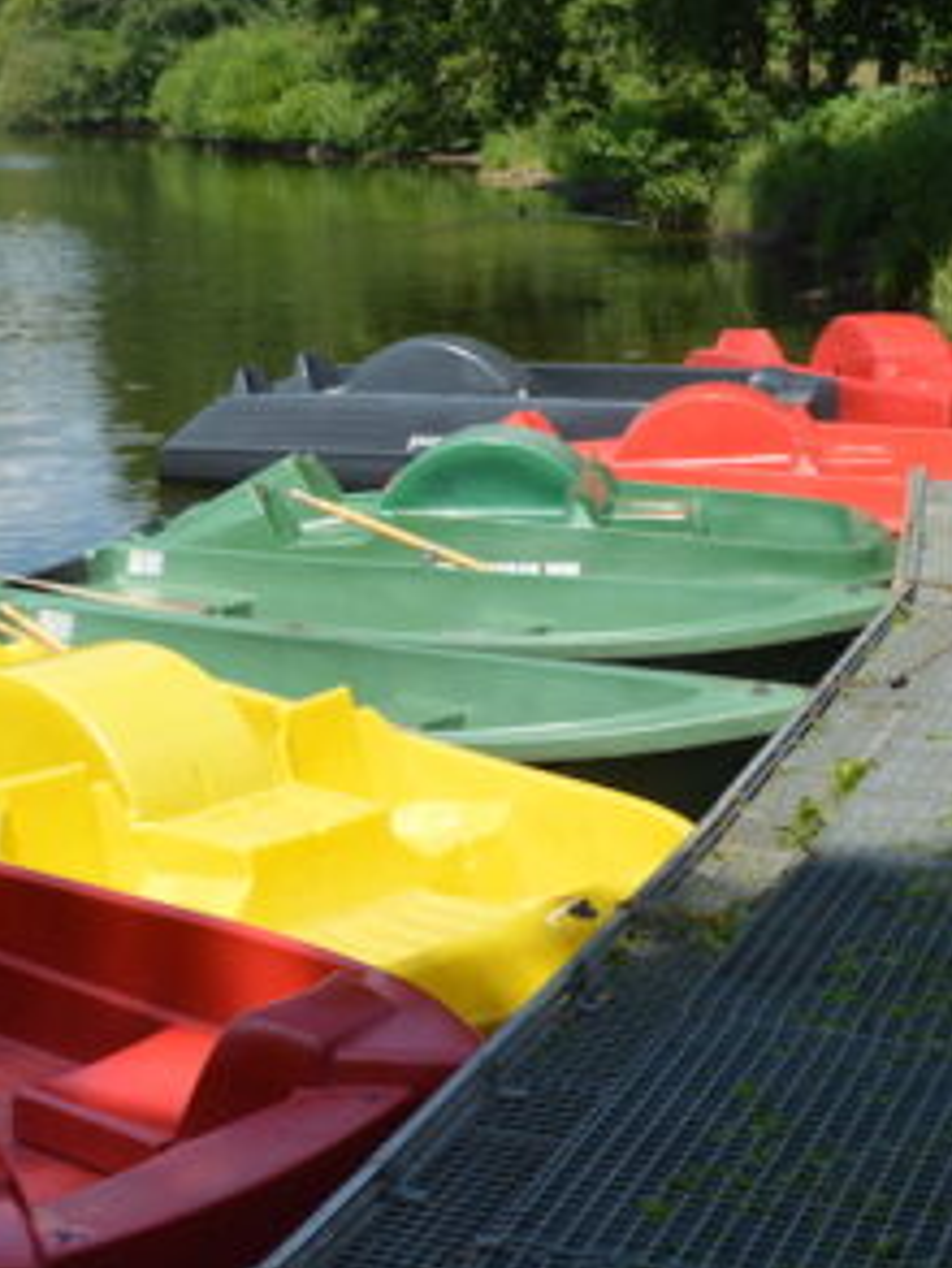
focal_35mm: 68
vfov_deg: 28.5
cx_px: -78
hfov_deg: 20.7
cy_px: 617
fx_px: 2492
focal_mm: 18
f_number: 8
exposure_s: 1/250
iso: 100
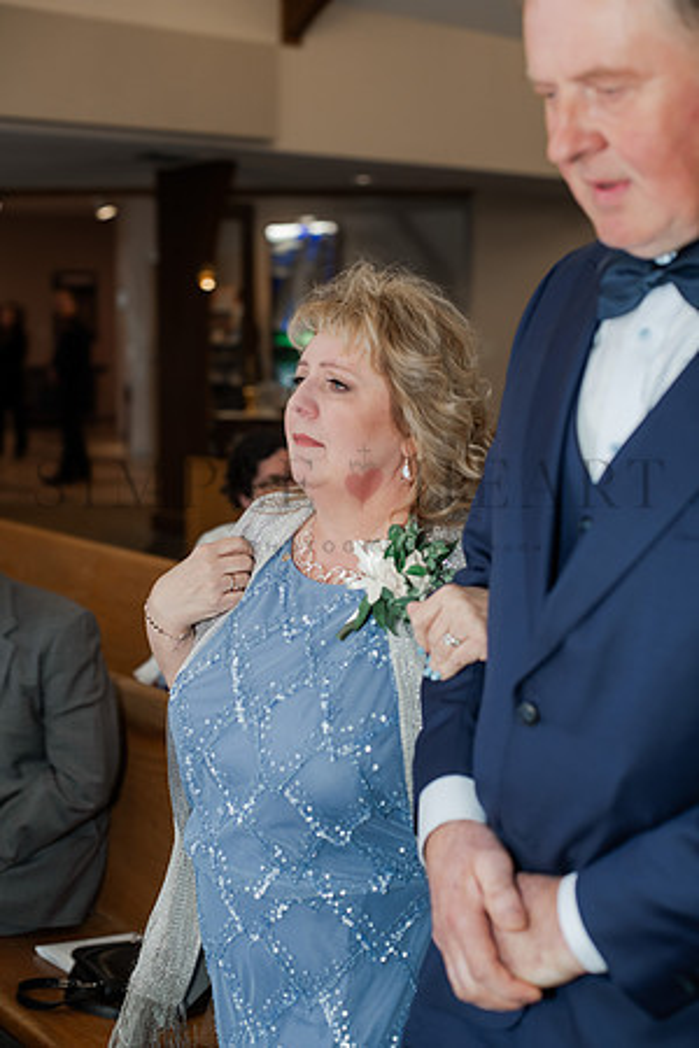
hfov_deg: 27.0
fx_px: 1456
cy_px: 524
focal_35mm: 50
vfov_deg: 39.6
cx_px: 350
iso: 640
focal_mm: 50
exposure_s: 1/160
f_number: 3.5
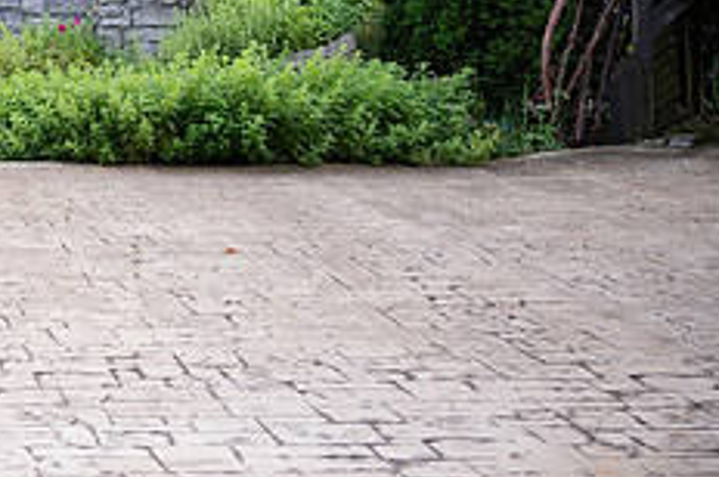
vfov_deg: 15.4
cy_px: -96
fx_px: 1695
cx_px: -143
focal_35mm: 85
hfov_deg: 22.1
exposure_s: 1/200
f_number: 4
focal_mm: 34
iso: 800
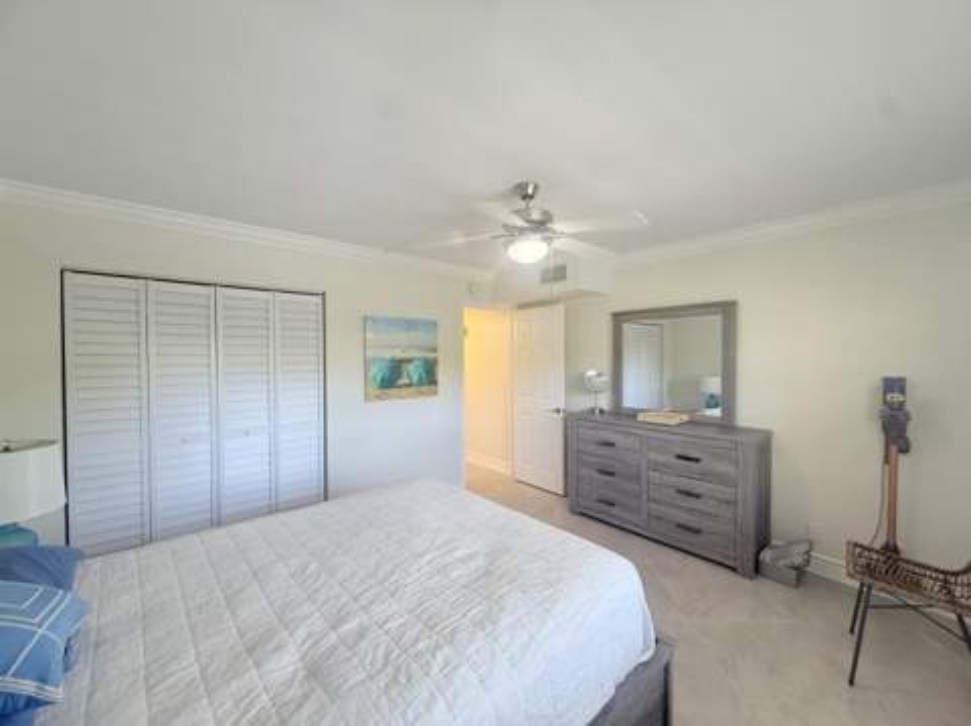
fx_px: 392
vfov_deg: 85.6
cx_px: 486
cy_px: 363
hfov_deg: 102.1
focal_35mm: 14
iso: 200
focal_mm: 2.22
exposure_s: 1/120
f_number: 2.2
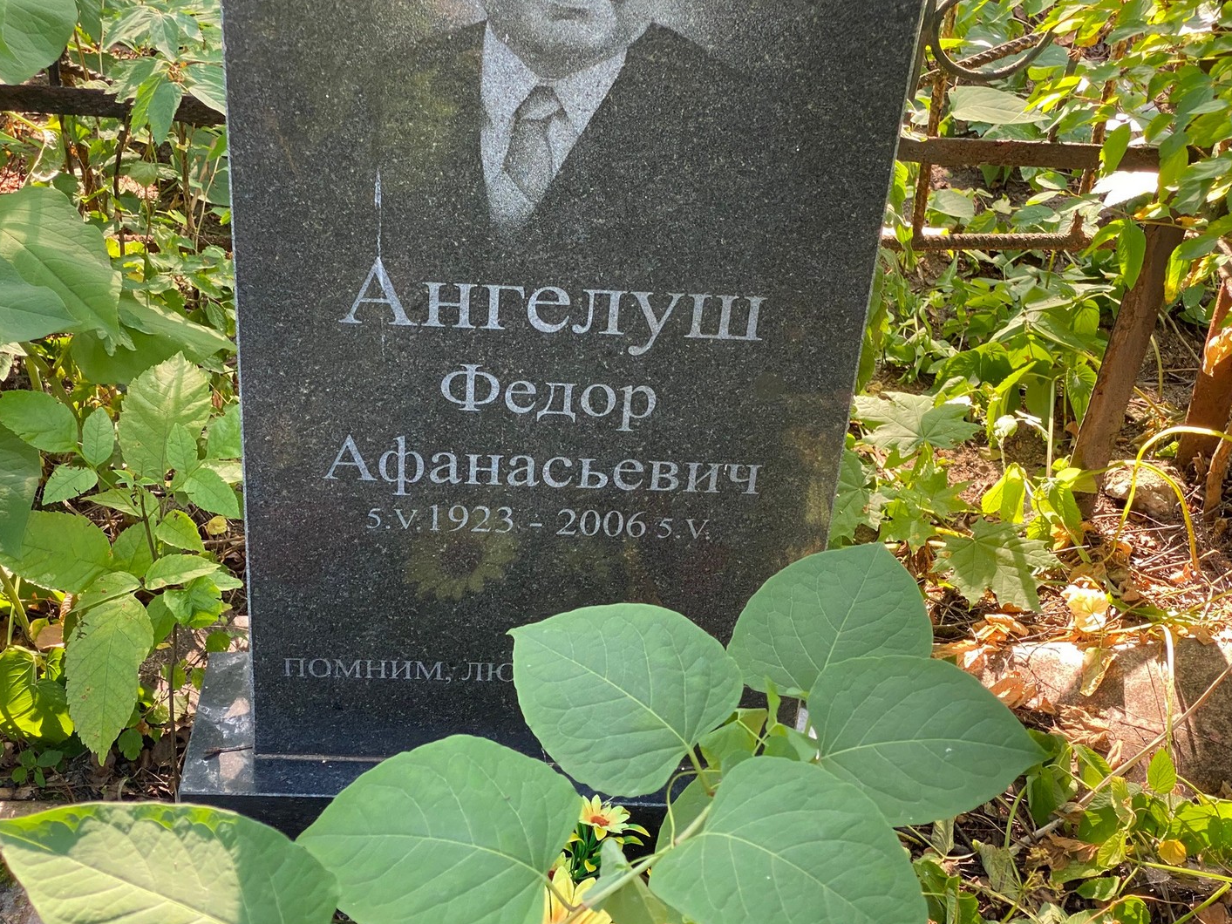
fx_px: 1886
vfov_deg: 27.5
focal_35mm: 53
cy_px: 469
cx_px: 610
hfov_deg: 36.2
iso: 100
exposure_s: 1/121
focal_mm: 6
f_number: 2
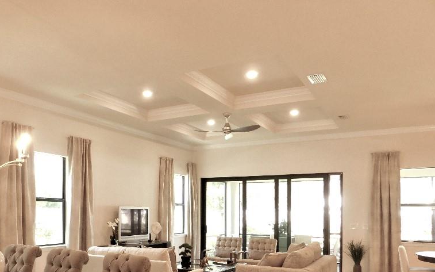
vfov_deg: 37.3
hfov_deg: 57.4
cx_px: 161
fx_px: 391
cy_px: 207
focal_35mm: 33
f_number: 3
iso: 360
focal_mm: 4
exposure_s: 1/30
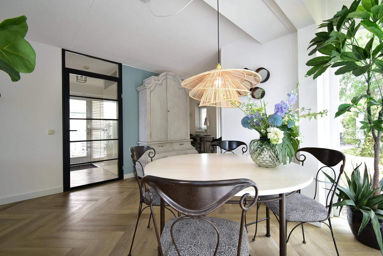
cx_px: 192
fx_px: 160
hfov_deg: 100.3
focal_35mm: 15
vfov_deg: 77.4
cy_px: 128
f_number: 4.5
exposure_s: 1/13
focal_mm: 10
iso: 100
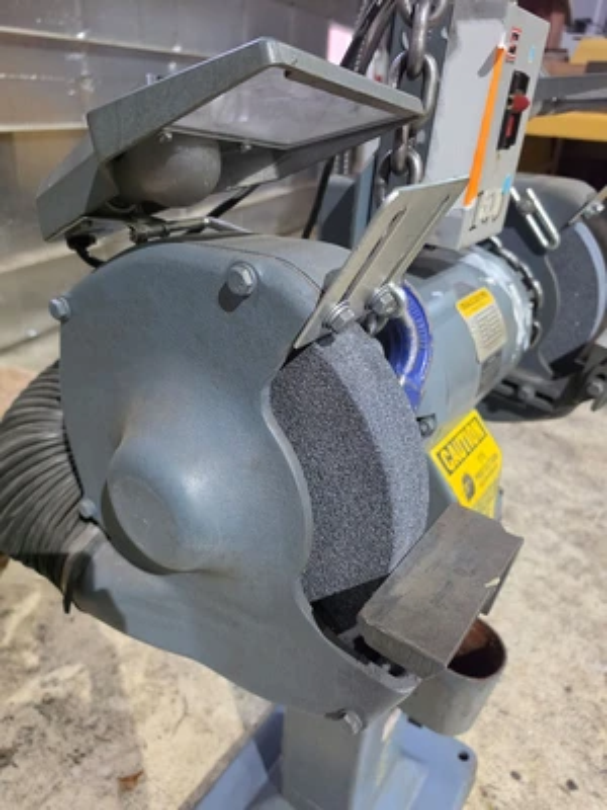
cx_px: 304
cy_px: 405
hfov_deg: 58.9
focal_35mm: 23
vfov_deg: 73.9
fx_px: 538
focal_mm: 6.5
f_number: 1.4
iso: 1250
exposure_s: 1/120
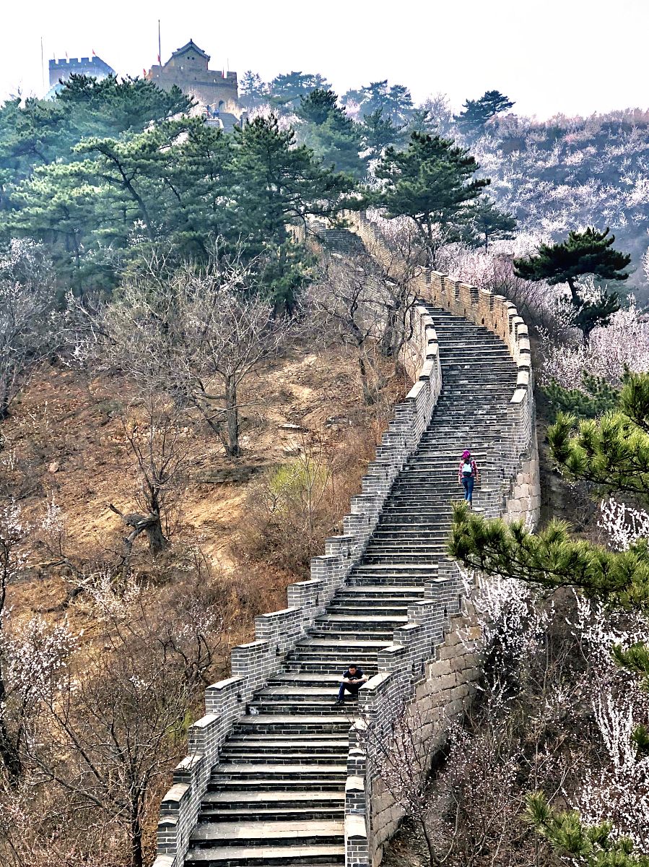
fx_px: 1426
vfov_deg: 33.8
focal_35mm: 57
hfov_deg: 25.6
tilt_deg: +2.7
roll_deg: +1.9
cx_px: 324
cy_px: 434
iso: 20
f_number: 2.8
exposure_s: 1/333
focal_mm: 6.6
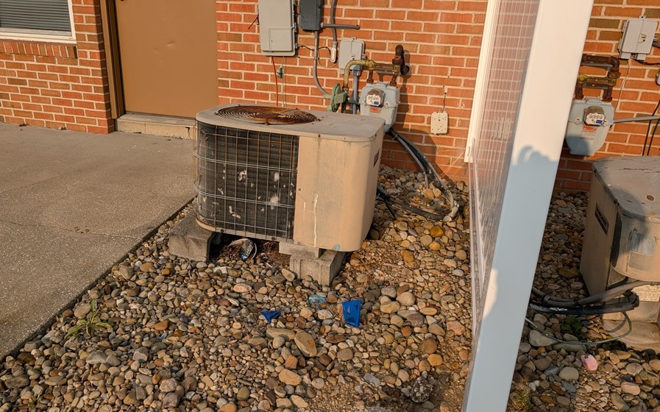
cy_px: 204
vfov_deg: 43.1
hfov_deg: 64.5
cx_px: 299
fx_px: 521
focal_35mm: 29
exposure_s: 1/1404
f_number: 1.68
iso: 21
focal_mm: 6.9
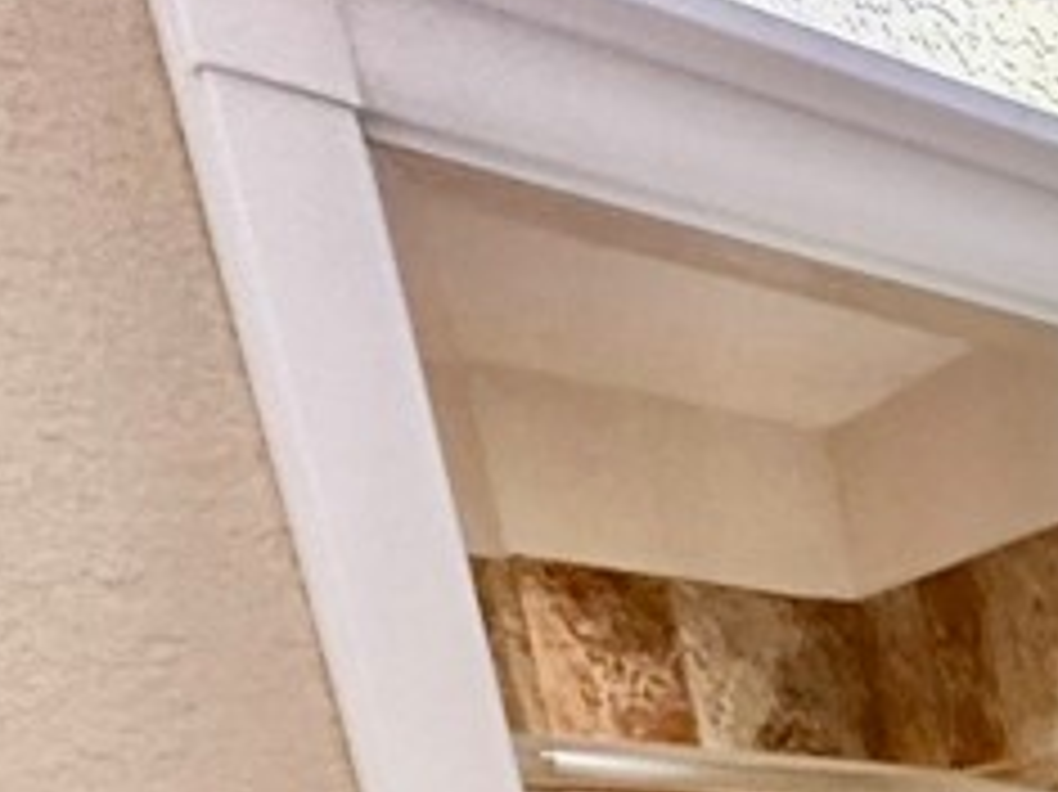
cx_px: 2017
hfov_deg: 20.0
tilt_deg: -18.7
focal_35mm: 61
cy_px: 1665
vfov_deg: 16.7
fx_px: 1863
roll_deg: -0.2
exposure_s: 1/60
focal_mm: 2.22
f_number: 2.2
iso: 500
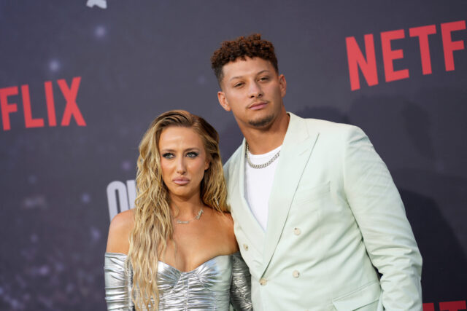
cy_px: 156
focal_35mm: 87
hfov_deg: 23.4
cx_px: 234
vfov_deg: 15.7
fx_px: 1129
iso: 160
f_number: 2.8
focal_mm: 87
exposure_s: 1/250
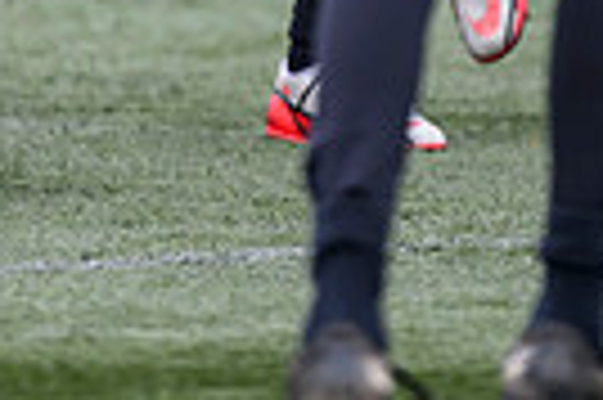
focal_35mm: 2255
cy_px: -623
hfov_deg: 0.9
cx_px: -30
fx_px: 37725
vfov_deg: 0.6
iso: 500
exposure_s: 1/1600
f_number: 3.2
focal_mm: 400
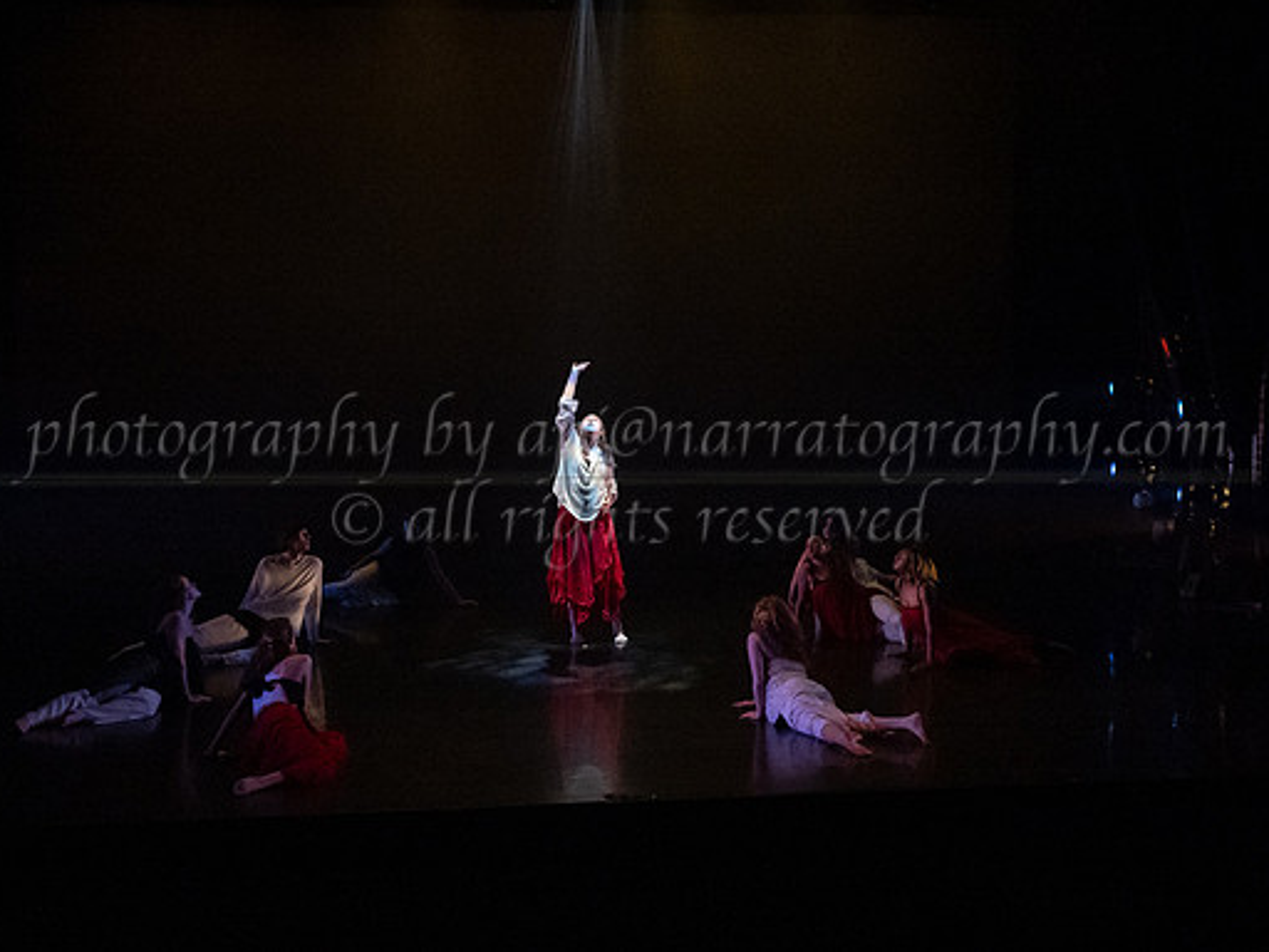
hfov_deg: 32.0
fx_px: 2200
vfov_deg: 24.4
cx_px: 815
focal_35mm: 60
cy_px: 506
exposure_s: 1/250
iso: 5000
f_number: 3.5
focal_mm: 41
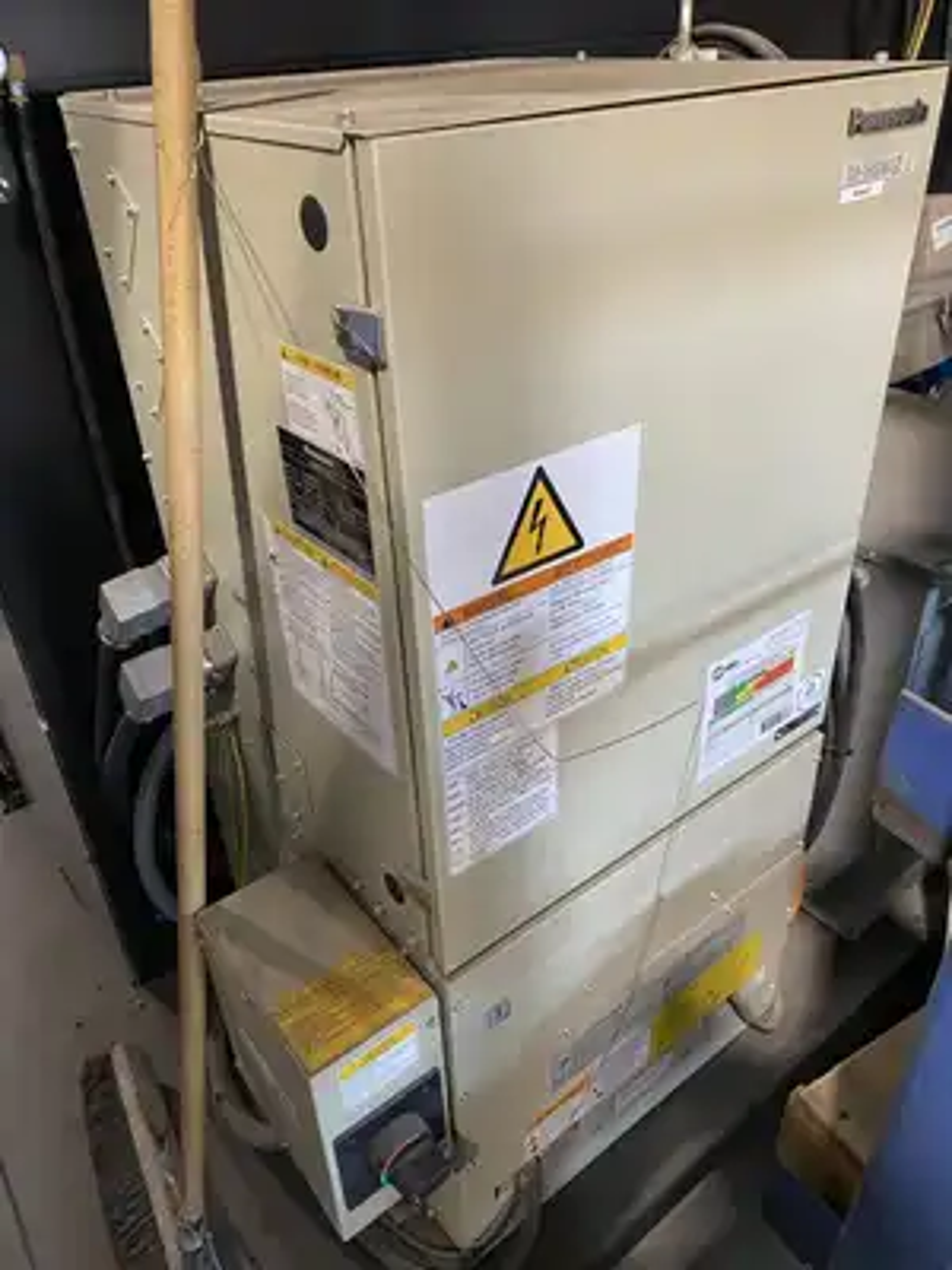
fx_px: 953
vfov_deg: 67.3
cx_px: 476
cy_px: 635
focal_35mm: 26
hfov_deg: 53.1
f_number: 1.8
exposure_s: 1/40
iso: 400
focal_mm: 4.2
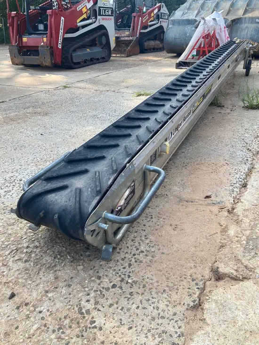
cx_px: 130
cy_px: 172
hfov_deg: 49.8
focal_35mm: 28
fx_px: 279
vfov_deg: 63.4
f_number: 1.8
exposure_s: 1/376
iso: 20
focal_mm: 3.99
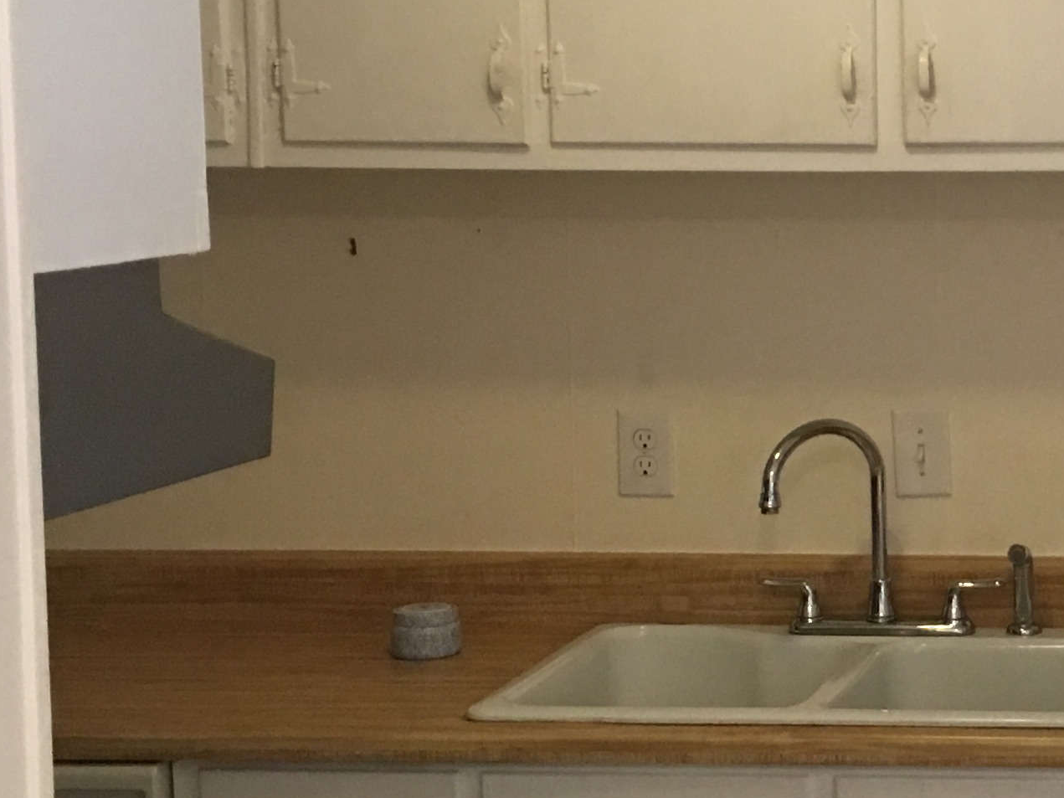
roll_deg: -0.2
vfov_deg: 16.1
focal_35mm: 92
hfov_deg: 20.0
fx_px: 2828
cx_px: 1269
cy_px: 394
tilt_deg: -5.5
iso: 100
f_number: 2.2
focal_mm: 4.15
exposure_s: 1/15
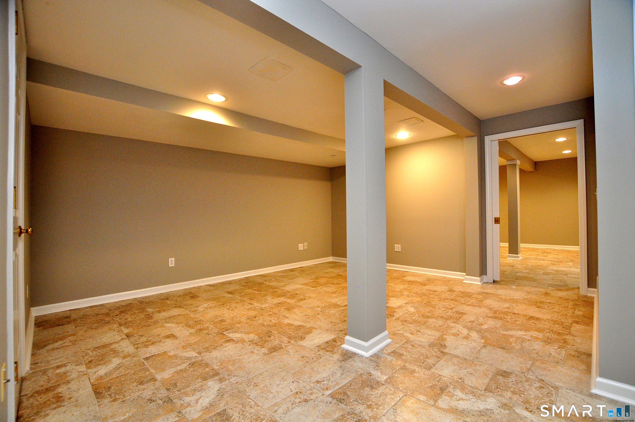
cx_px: 318
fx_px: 264
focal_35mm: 15
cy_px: 211
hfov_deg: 100.5
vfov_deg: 77.2
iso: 1000
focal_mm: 10
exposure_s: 1/80
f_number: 4.5
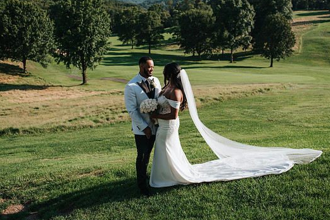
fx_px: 357
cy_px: 109
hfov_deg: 49.6
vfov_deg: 34.2
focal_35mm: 39
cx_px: 172
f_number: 3.2
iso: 110
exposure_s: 1/1250
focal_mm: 35
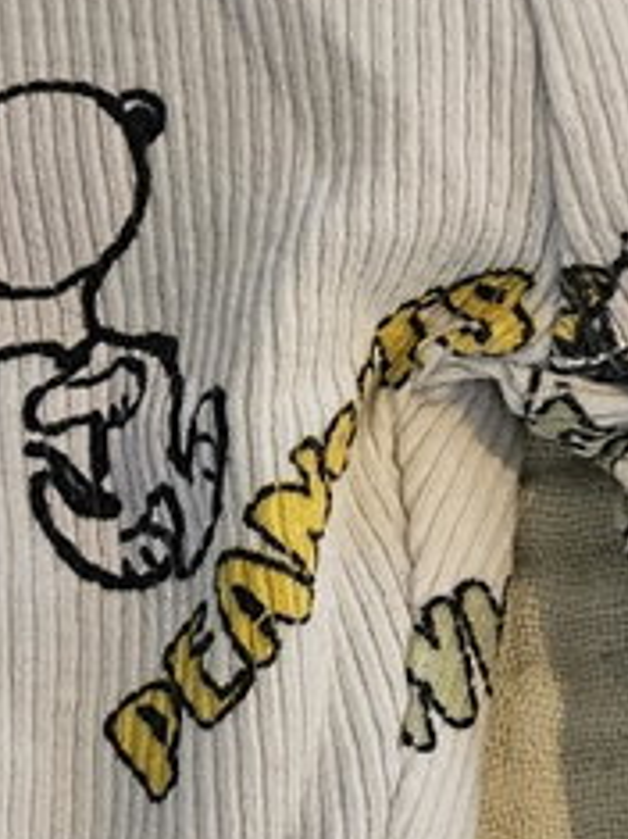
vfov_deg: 12.2
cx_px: 403
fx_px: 3922
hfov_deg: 9.1
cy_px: 669
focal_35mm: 162
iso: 500
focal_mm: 5.4
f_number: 1.8
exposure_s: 1/100
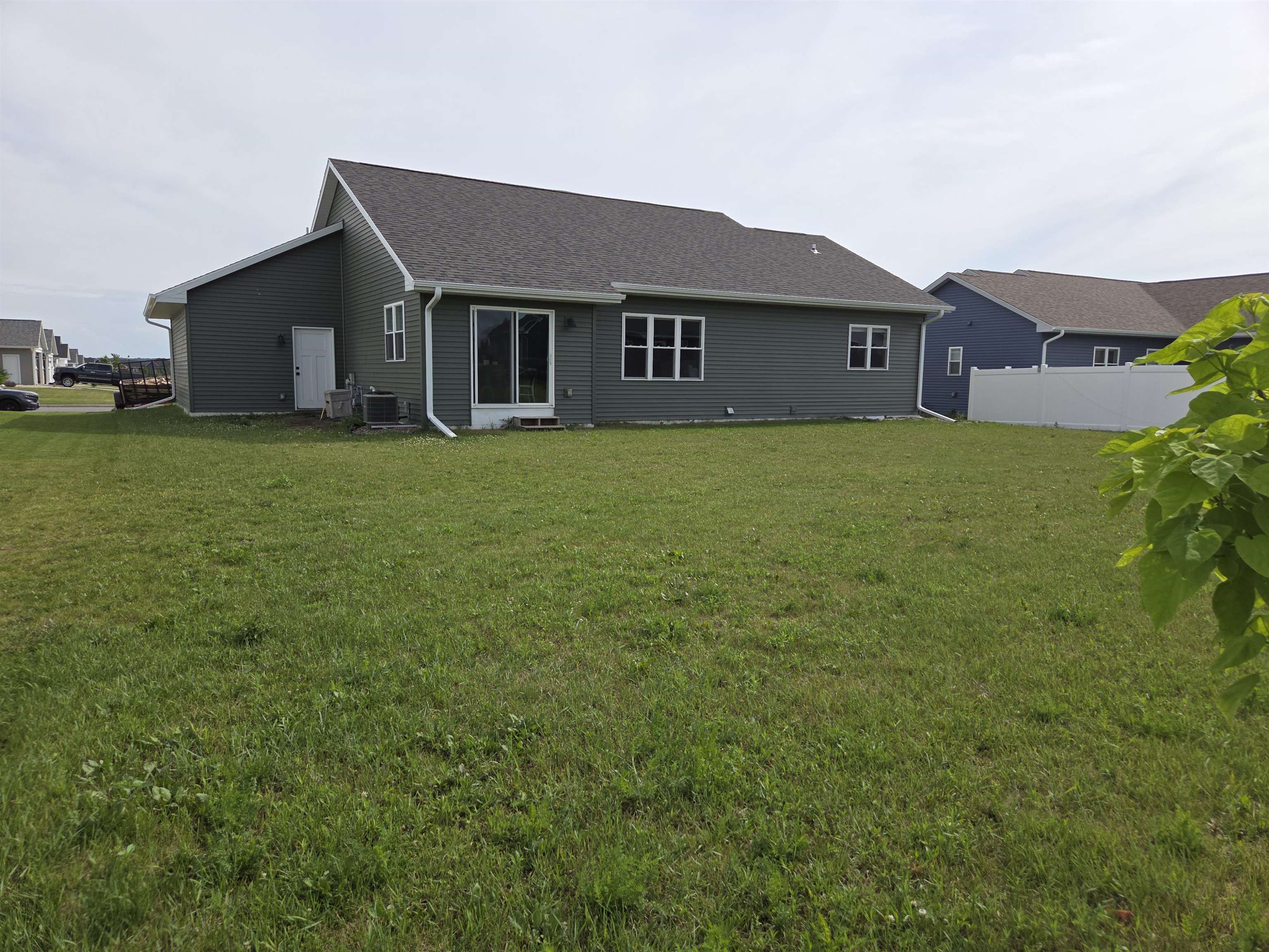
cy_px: 476
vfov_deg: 58.9
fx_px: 843
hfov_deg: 73.9
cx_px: 634
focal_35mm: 23
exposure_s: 1/1819
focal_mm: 5.4
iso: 25
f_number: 1.8
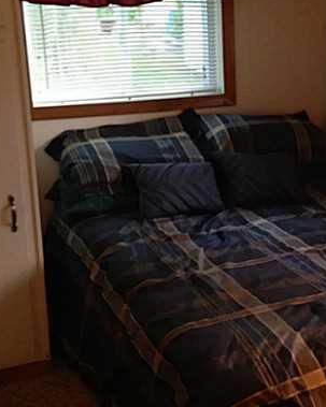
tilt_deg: -17.7
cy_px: 197
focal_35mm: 68
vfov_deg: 27.9
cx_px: 268
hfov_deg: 22.1
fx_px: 820
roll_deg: +0.8
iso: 160
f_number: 2.4
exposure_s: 1/20
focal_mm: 4.12
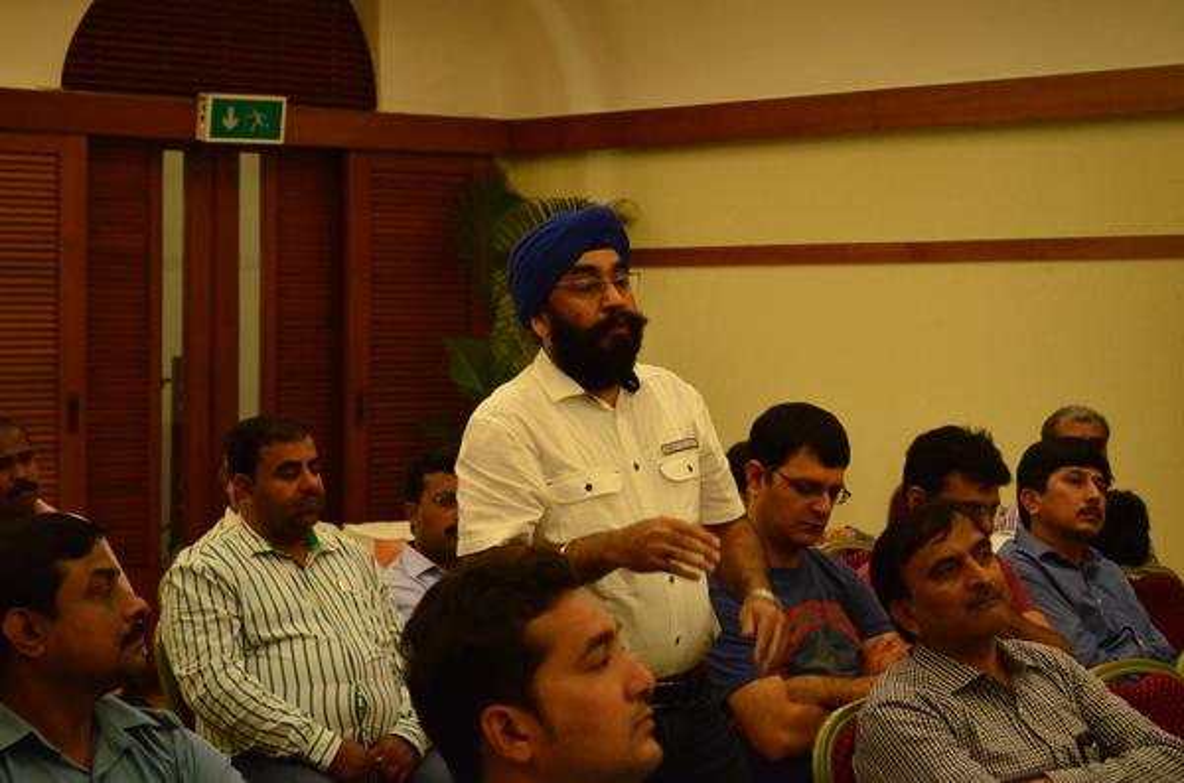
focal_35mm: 82
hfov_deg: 24.7
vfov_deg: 16.5
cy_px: 392
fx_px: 2707
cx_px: 592
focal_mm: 55
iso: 2500
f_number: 5.6
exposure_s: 1/80
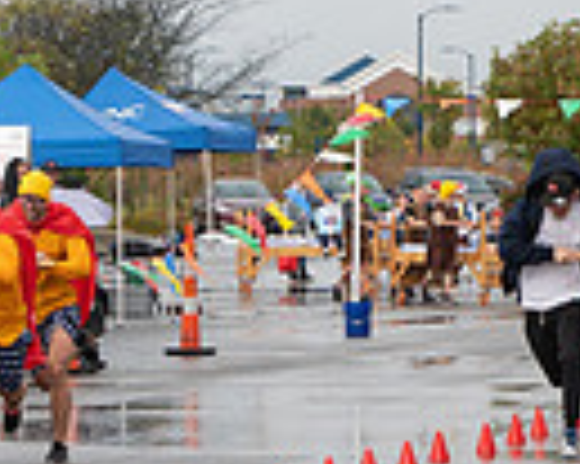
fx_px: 4751
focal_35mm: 277
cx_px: 92
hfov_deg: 7.0
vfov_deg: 5.6
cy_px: 494
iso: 400
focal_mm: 50
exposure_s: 1/500
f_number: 7.1
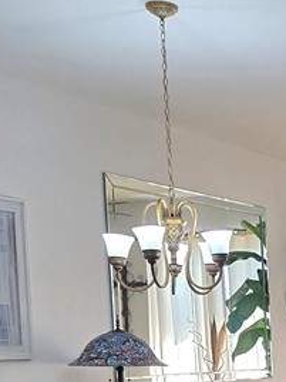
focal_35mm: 88
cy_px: 446
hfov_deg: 15.0
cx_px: 487
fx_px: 969
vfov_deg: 20.9
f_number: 1.7
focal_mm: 6.3
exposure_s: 1/120
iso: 125
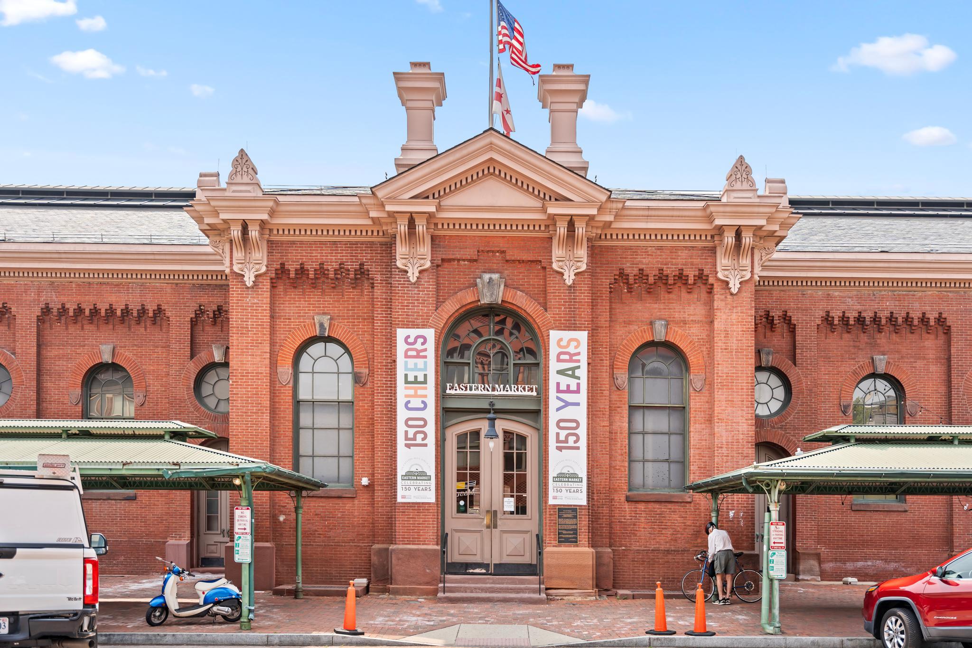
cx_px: 486
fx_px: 894
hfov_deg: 57.1
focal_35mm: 33
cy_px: 324
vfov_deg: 39.9
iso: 100
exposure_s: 1/1250
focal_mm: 33.1
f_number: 2.8
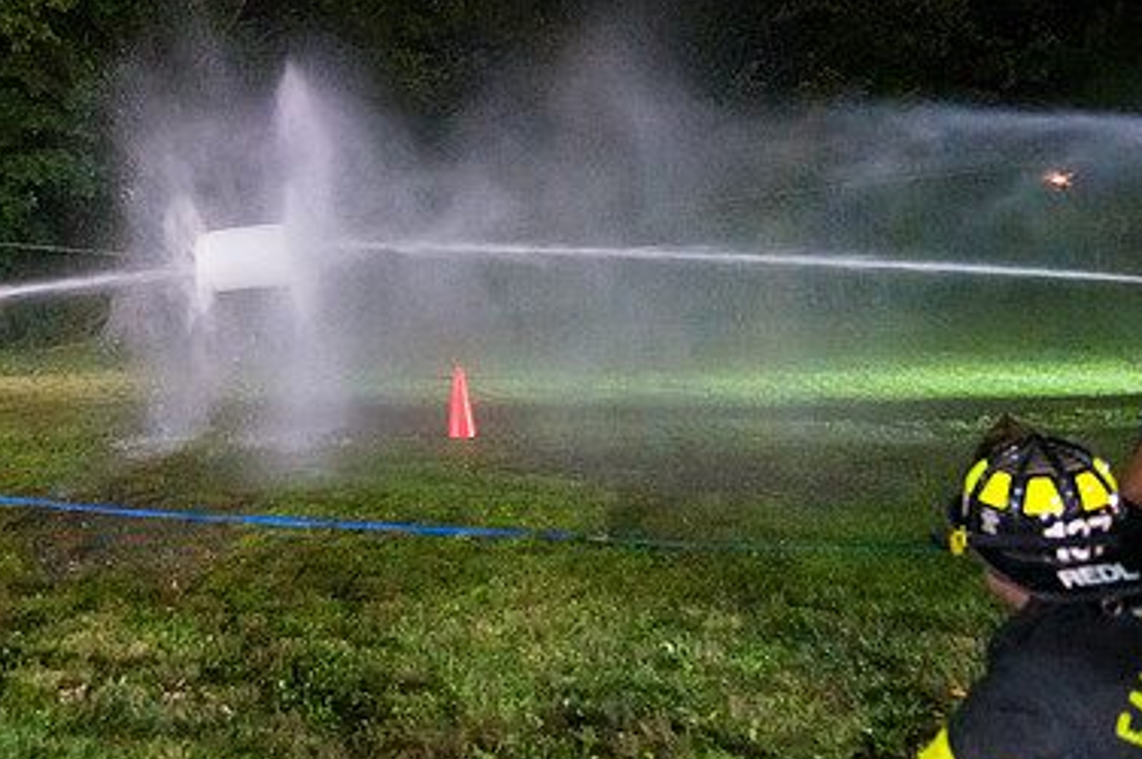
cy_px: 361
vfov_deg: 35.9
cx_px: 346
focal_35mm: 37
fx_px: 1173
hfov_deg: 50.6
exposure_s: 1/200
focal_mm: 24
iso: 12800
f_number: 3.2
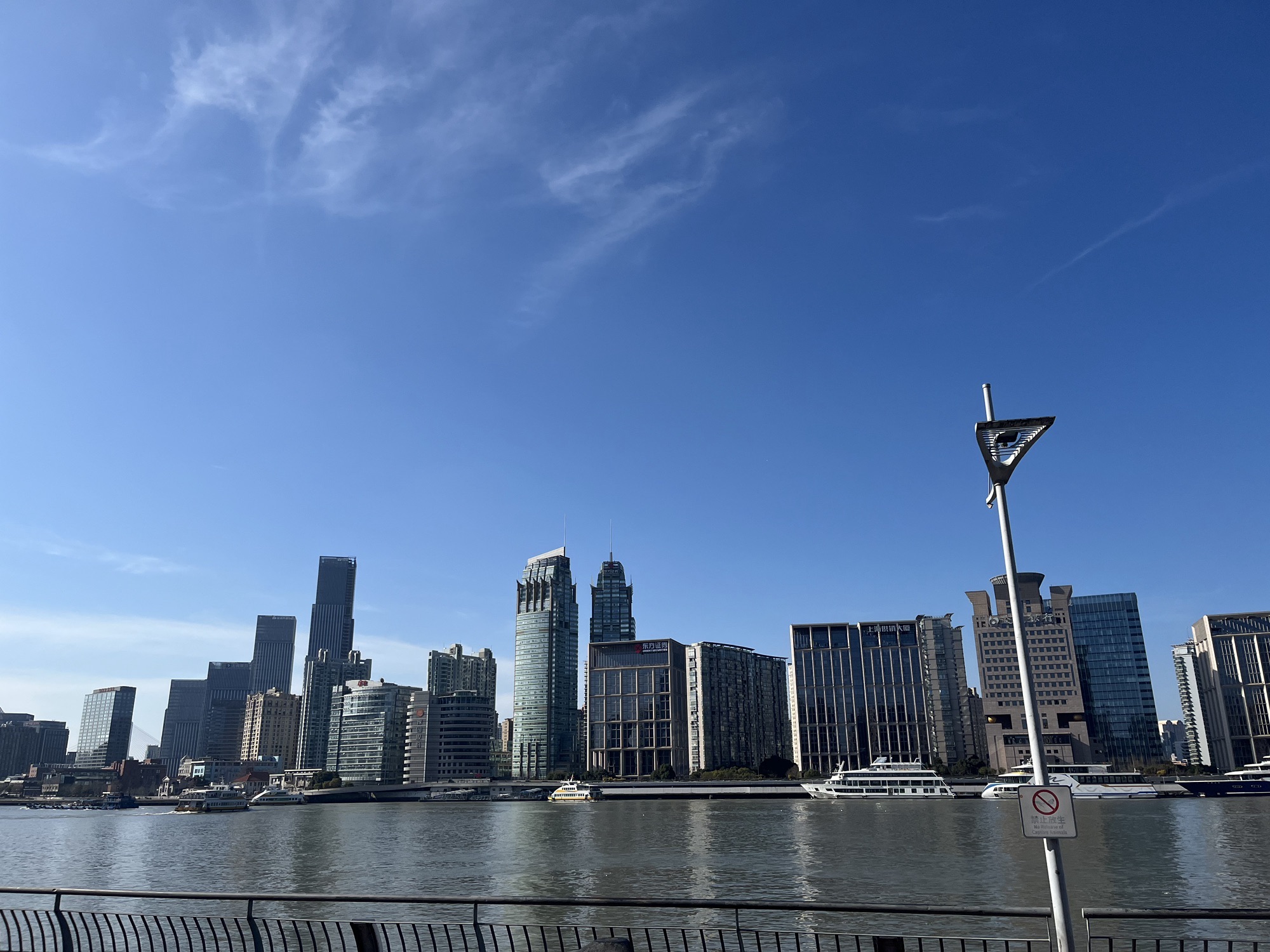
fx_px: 954
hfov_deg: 67.3
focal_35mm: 26
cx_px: 635
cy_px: 476
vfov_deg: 53.1
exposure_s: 1/6897
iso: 50
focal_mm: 5.1
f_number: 1.6
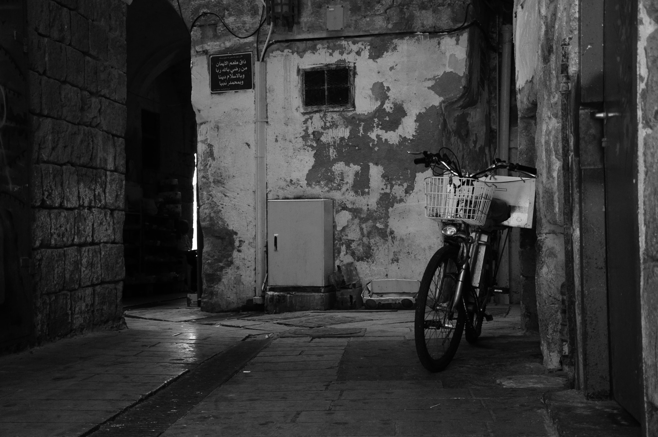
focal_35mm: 48
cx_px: 329
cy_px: 218
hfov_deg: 41.2
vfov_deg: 28.0
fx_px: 876
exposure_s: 1/250
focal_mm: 32
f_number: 4
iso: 800
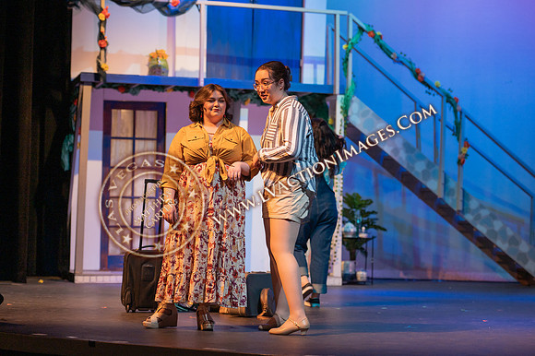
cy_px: 178
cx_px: 268
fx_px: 1366
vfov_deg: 14.8
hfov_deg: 22.2
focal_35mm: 92
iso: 800
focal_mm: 92
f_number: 2.8
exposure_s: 1/250
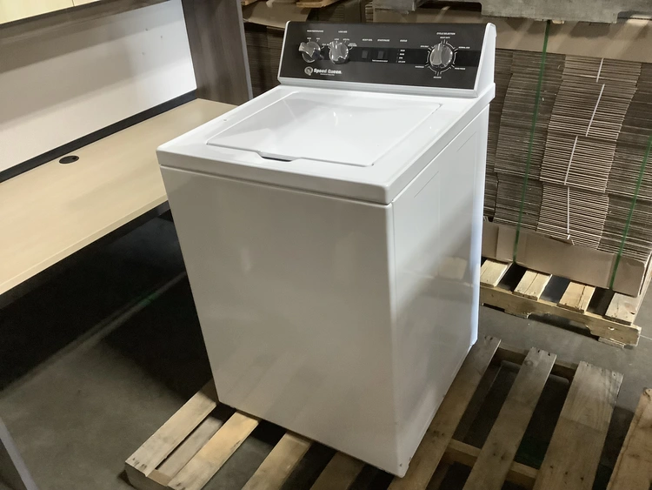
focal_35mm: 31
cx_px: 326
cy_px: 245
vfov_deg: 45.5
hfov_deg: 58.3
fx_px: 584
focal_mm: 3.3
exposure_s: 1/25
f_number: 2.4
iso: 640
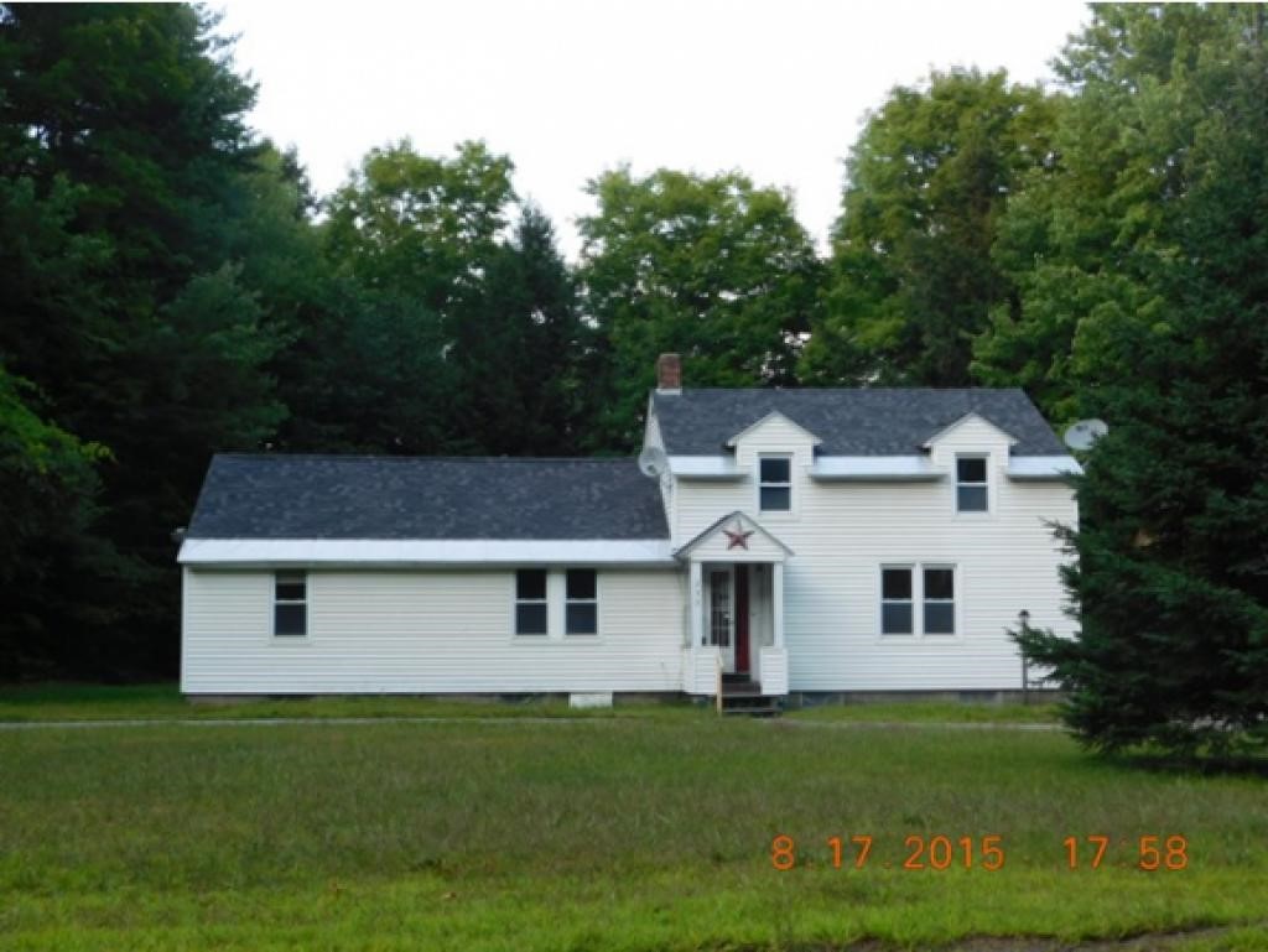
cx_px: 634
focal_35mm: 45
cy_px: 476
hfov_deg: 42.1
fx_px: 1649
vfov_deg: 32.2
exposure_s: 1/200
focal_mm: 8
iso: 125
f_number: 3.7
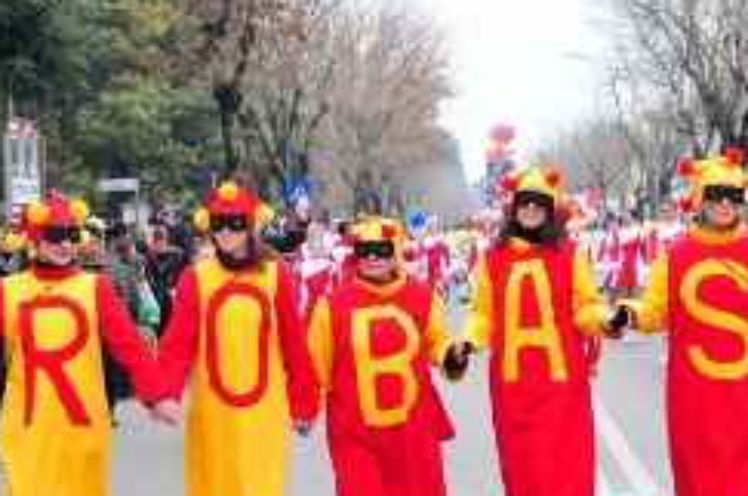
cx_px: 480
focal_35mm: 95
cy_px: 350
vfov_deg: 14.3
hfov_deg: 21.4
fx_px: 1970
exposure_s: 1/500
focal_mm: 24
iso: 500
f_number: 3.2
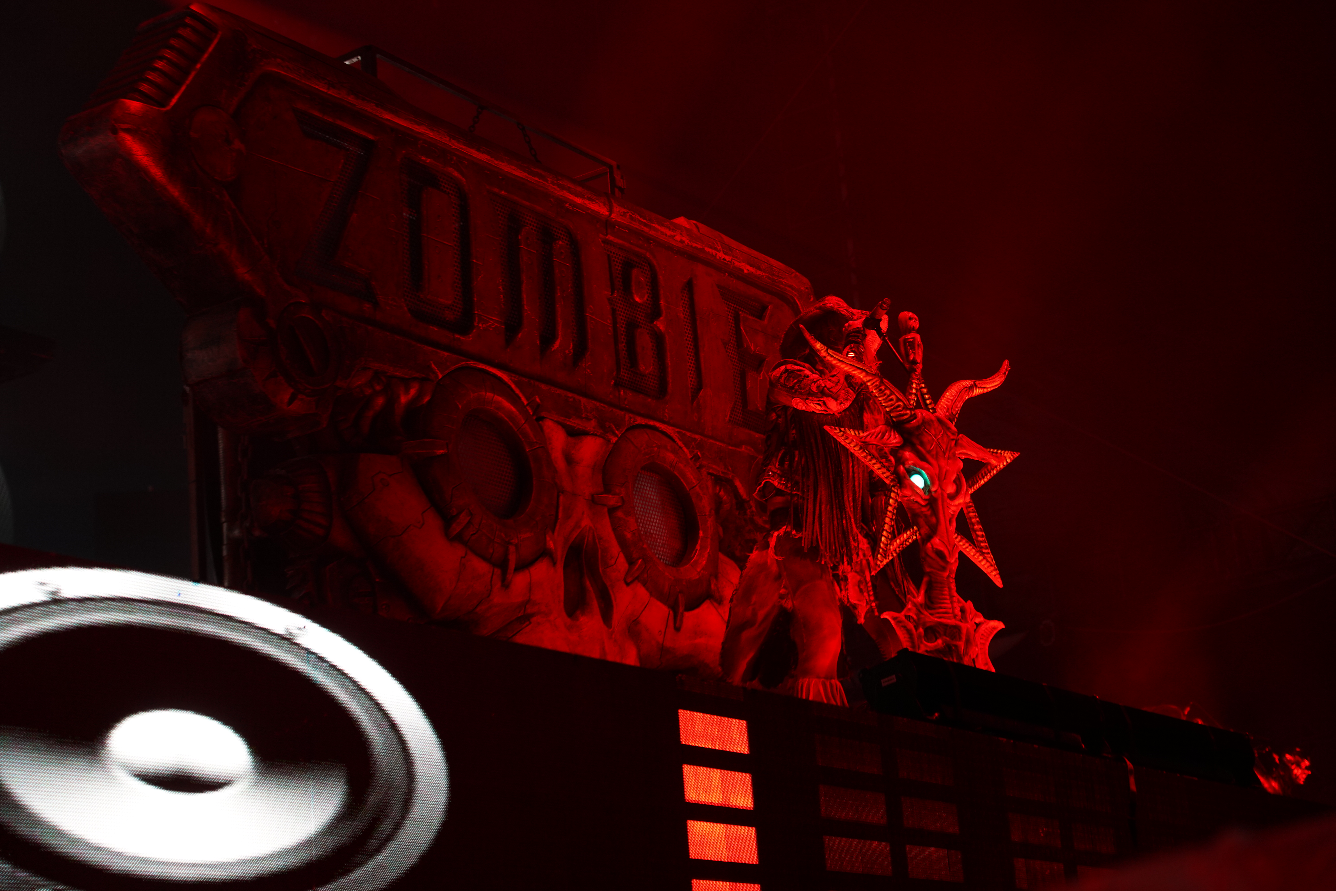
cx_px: 668
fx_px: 2412
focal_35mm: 65
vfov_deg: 20.9
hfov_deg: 31.0
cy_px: 446
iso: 1000
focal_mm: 65
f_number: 4
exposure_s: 1/125
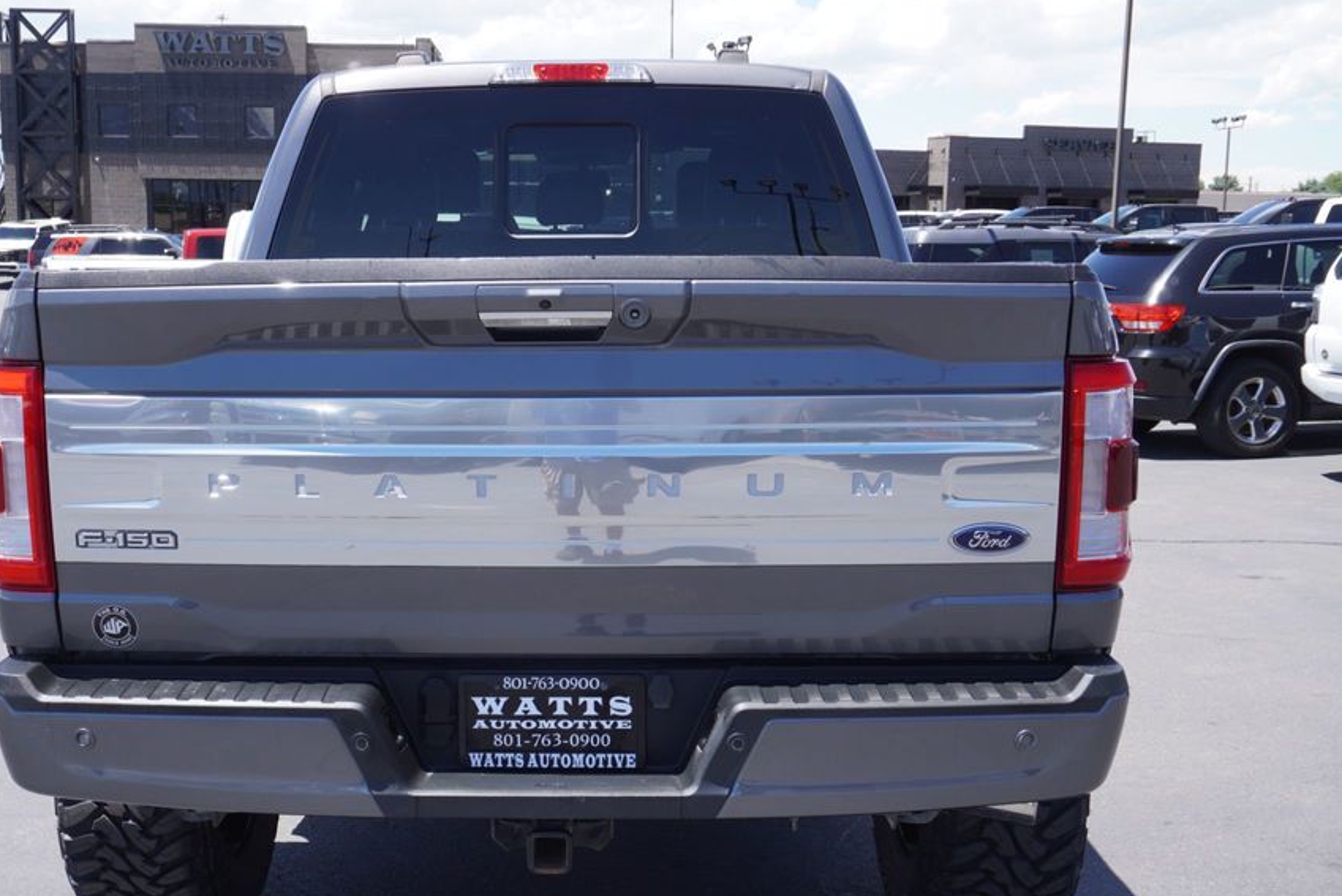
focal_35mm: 42
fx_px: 1552
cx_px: 547
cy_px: 521
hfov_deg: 46.5
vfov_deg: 32.2
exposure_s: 1/160
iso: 100
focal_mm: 23
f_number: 6.3
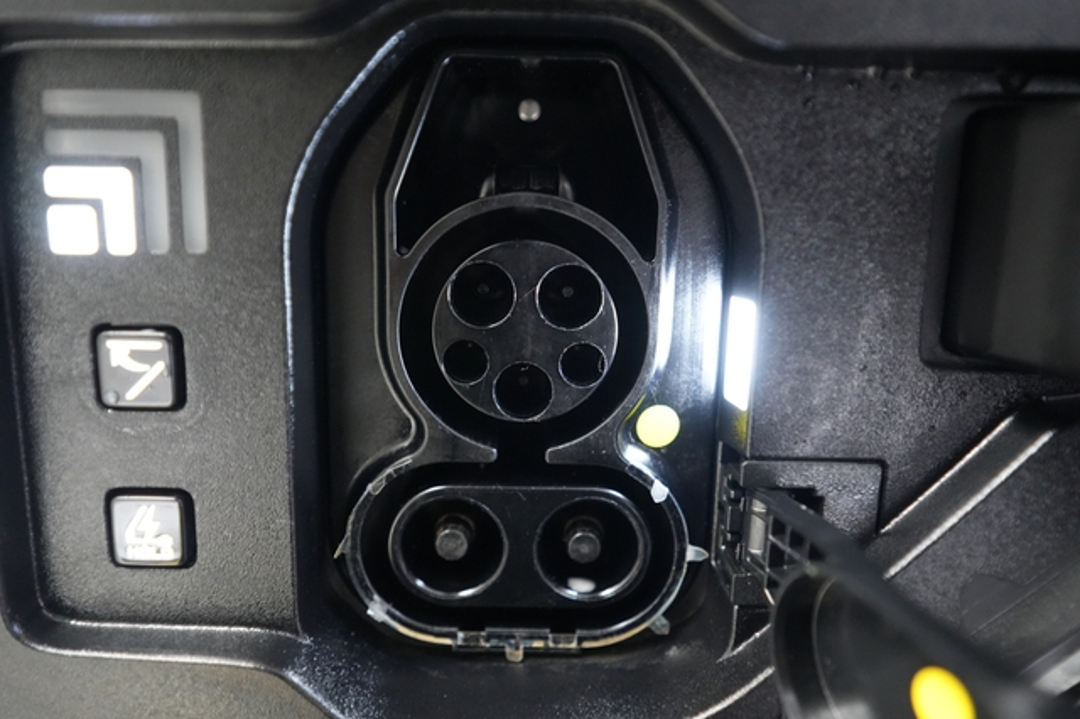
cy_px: 360
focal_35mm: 25
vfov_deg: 51.2
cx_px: 540
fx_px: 750
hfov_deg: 71.5
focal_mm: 25
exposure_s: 1/60
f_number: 2.8
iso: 8000
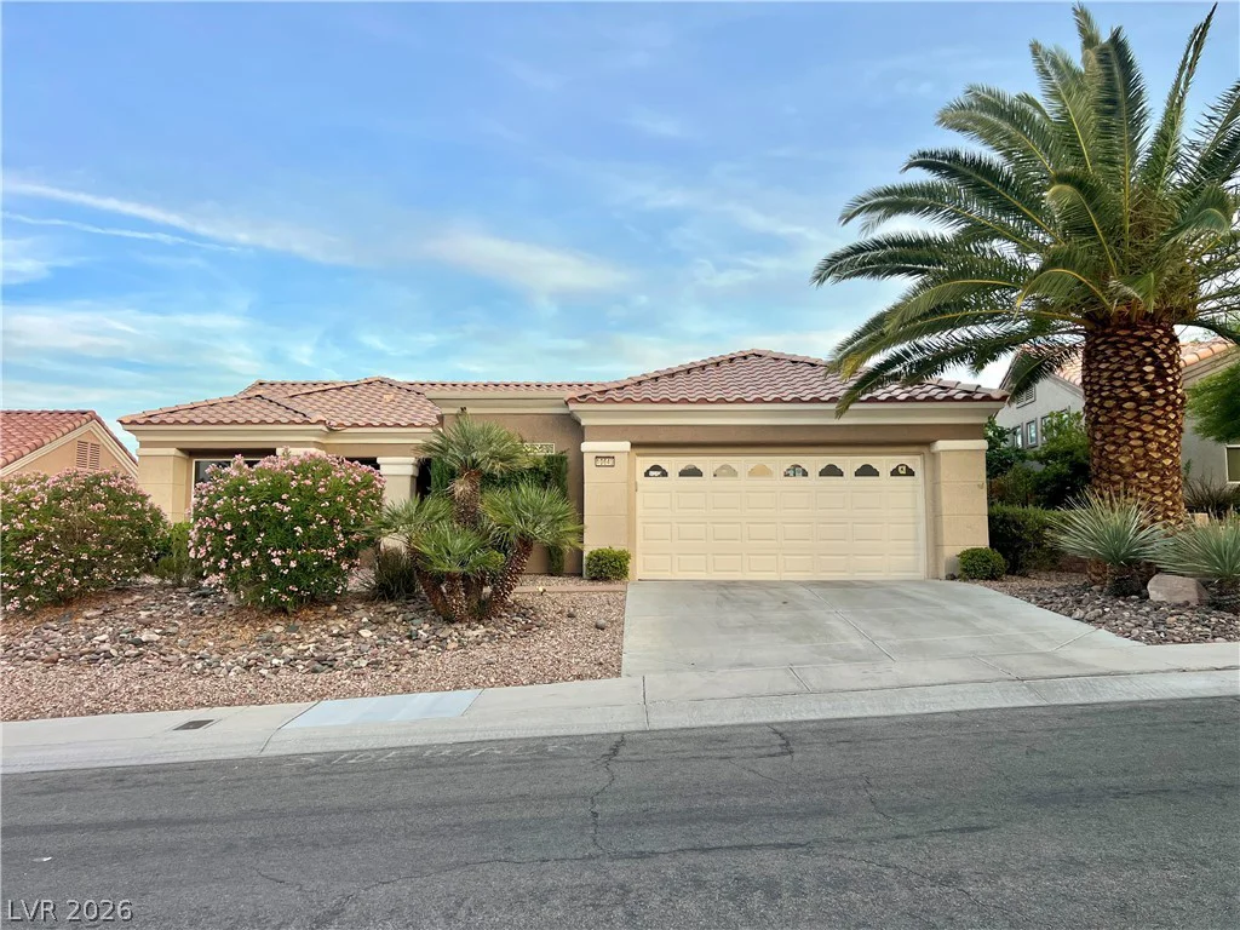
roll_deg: +0.1
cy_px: 465
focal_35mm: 26
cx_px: 620
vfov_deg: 53.1
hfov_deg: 67.3
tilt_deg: +4.1
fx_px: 931
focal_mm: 5.7
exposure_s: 1/646
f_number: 1.5
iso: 50
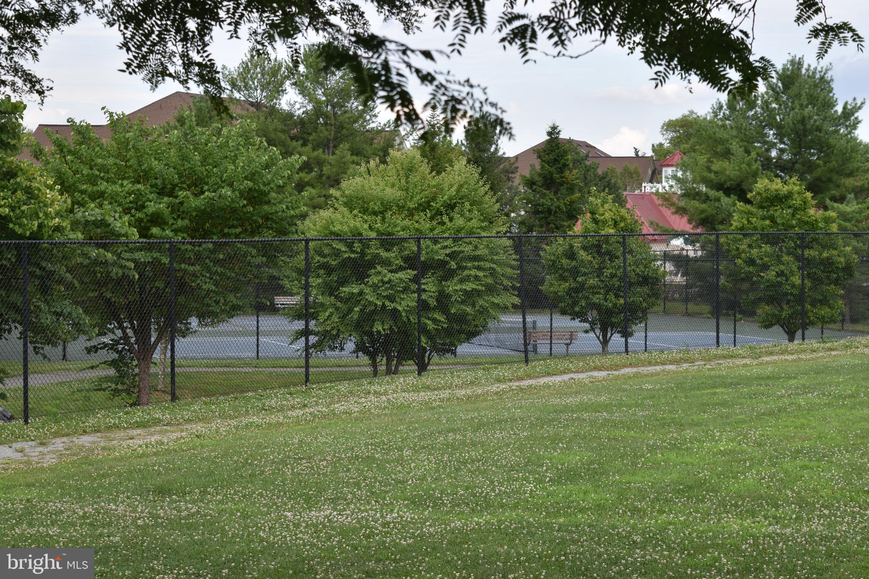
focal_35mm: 82
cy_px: 290
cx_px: 434
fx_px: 1991
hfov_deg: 24.6
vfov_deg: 16.6
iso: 100
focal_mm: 55
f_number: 7.1
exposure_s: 1/200
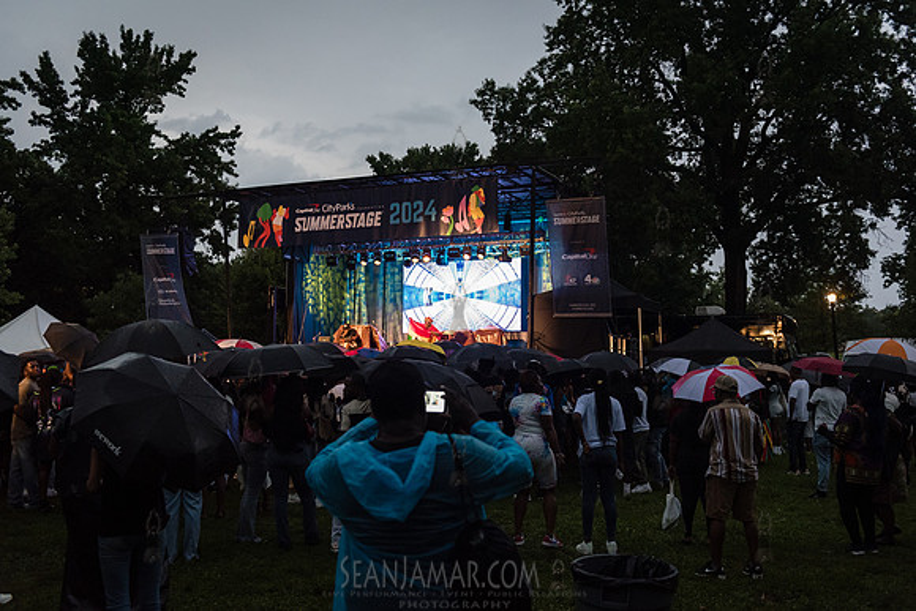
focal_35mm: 36
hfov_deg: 53.3
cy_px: 306
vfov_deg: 37.0
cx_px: 458
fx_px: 912
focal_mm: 35
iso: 4000
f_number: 3.2
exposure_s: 1/320
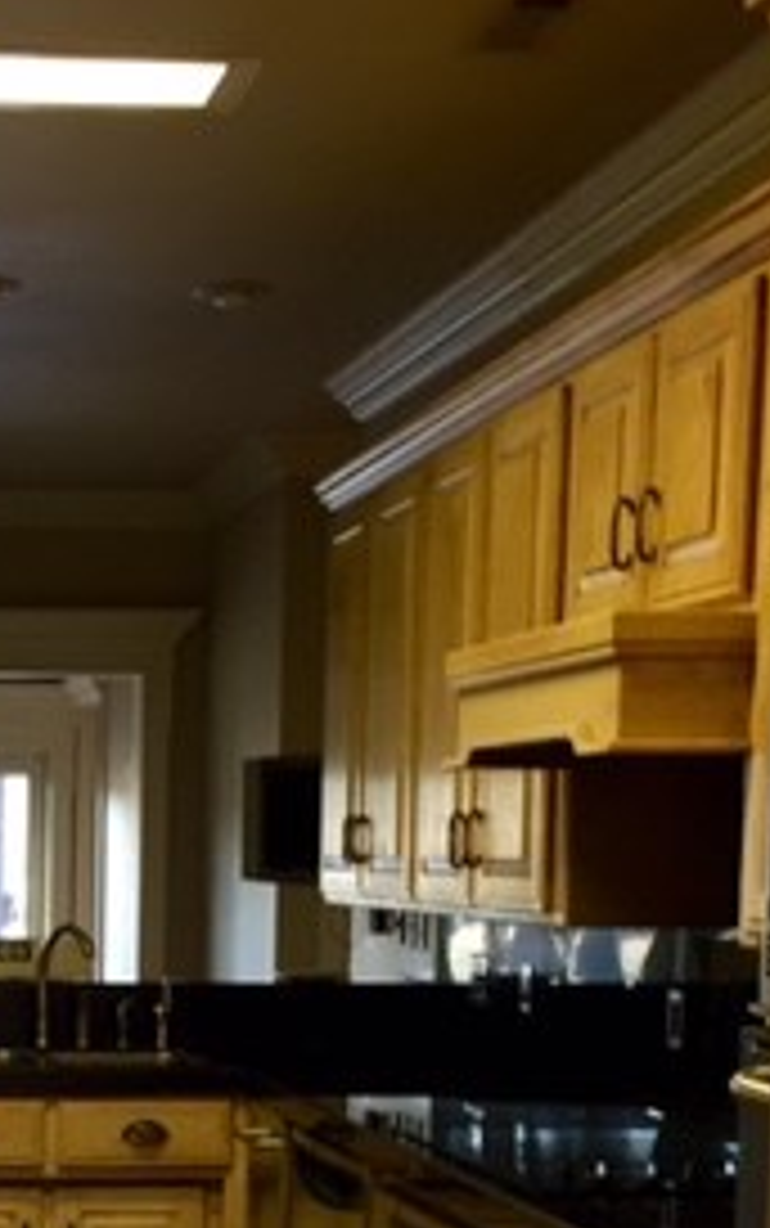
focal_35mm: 72
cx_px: -63
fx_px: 2414
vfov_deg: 27.7
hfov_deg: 17.5
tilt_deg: -4.4
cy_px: 1071
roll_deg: -1.1
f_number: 2.2
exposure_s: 1/30
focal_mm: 4.15
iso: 64
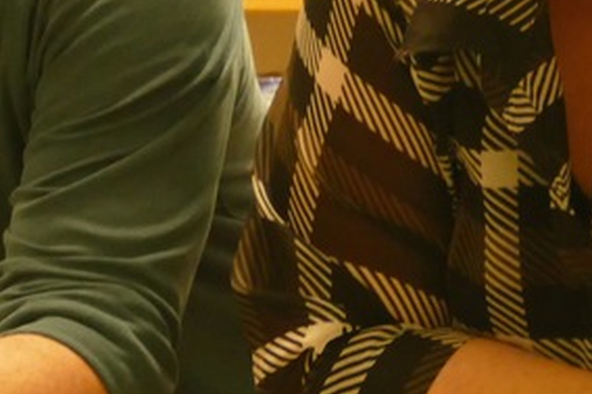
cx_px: -183
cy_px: -161
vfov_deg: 3.3
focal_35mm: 410
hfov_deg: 5.0
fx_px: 6738
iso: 1600
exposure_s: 1/50
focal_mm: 35.42
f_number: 5.6
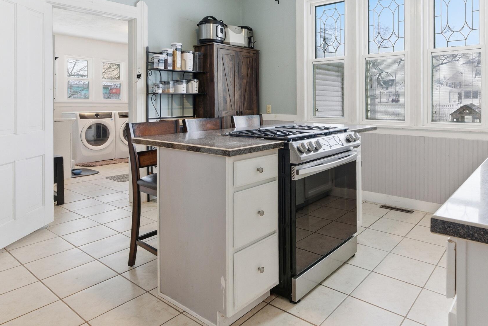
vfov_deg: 51.7
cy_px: 97
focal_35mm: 24
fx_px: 325
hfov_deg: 72.6
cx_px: 303
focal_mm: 16
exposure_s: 1/500
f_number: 8
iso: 640
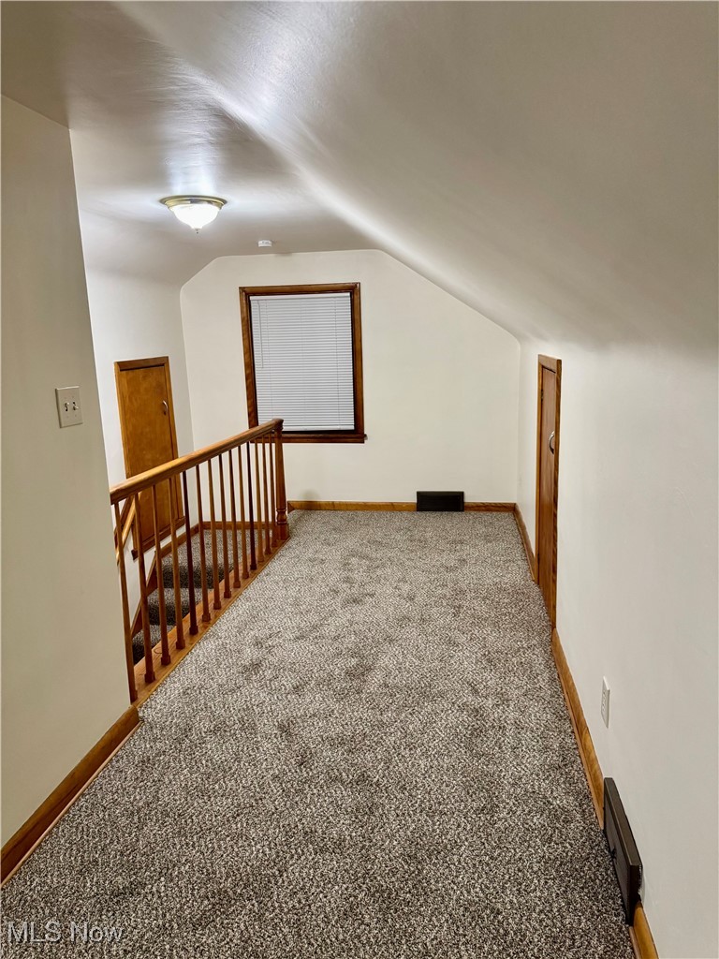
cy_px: 480
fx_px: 665
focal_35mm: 24
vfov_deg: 71.6
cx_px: 360
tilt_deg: -11.5
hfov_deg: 56.8
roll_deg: +2.1
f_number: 1.78
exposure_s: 1/60
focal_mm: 6.76
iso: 320
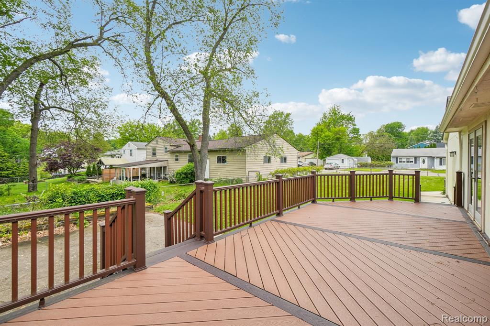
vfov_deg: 77.3
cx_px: 245
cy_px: 163
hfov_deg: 100.4
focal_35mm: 15
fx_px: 204
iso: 100
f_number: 8
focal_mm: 10
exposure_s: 1/125
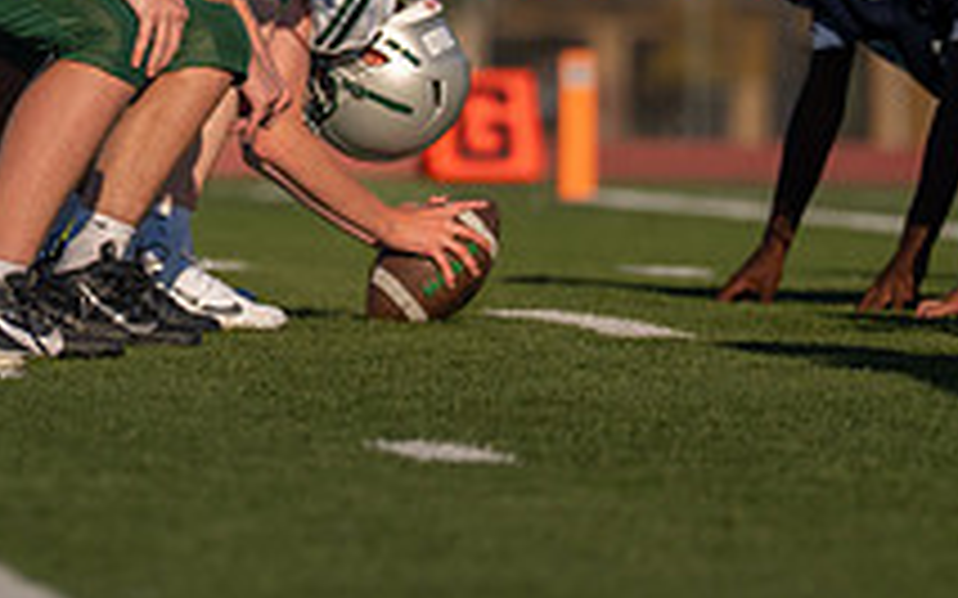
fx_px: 16888
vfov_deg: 2.0
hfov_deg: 3.2
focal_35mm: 647
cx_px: 67
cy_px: -180
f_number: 2.8
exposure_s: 1/8000
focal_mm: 200
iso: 250
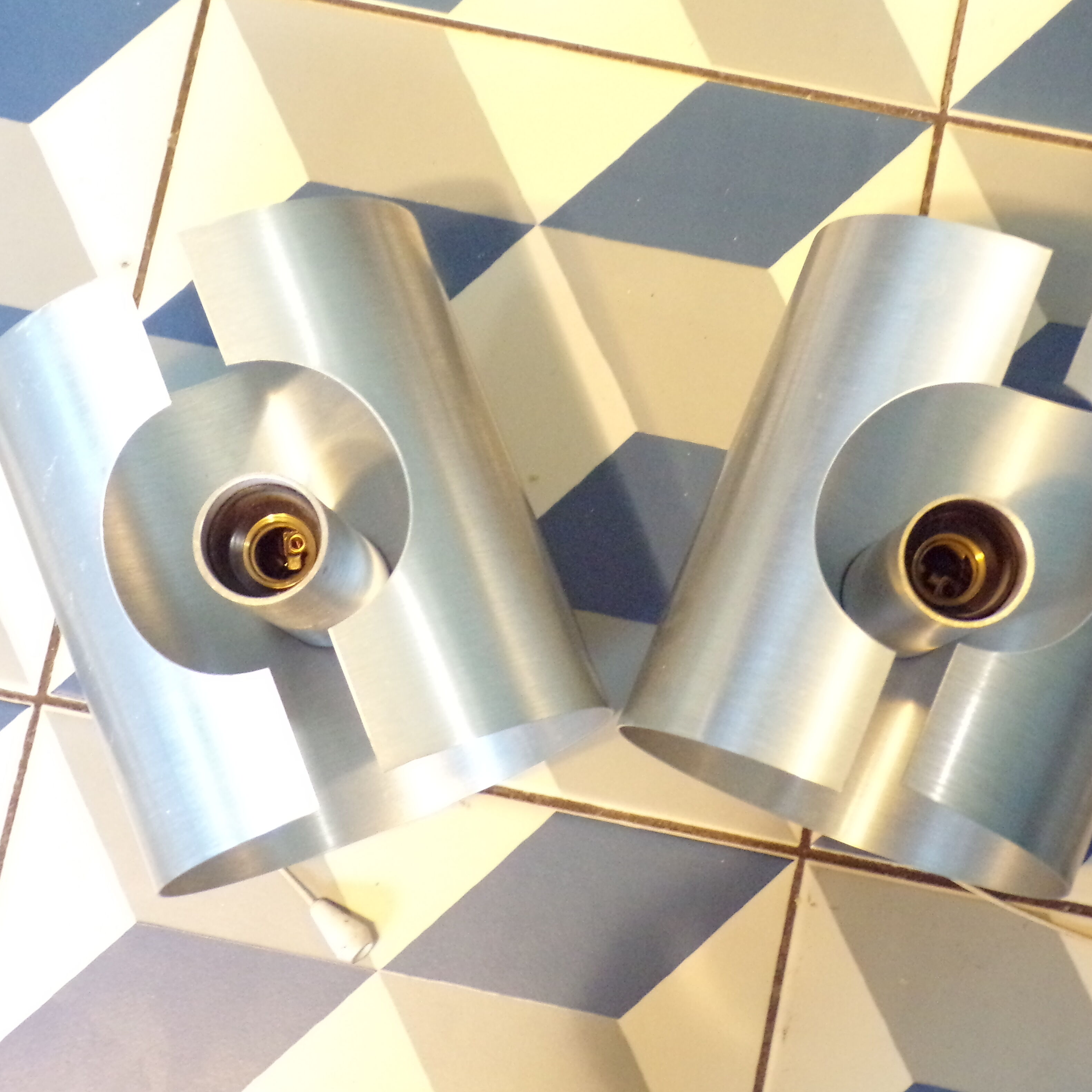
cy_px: 535
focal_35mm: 63
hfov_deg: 27.3
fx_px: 2248
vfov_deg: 27.3
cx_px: 635
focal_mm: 8.7
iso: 800
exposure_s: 1/17
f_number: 3.5
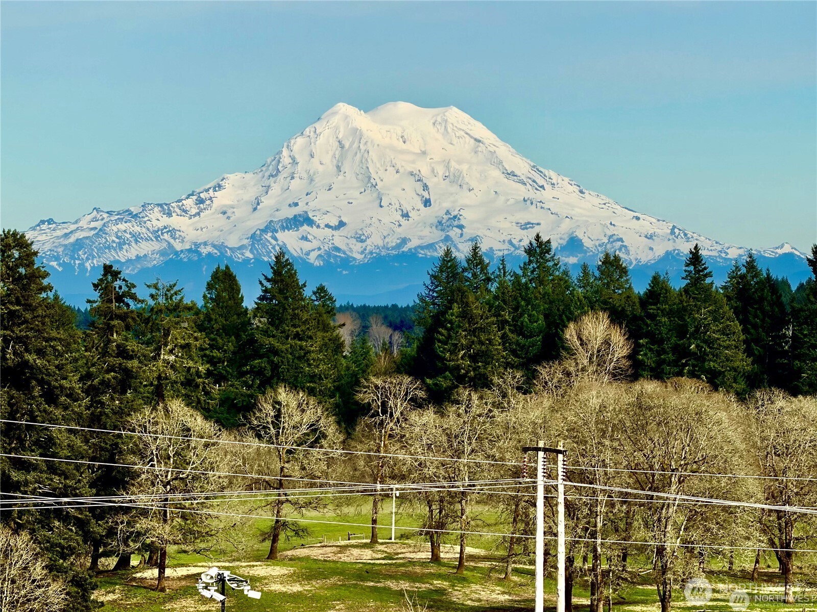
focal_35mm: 200
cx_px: 408
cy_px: 306
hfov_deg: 9.9
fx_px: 4720
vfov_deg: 7.4
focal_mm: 16.89
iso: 20
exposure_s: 1/879
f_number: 2.8
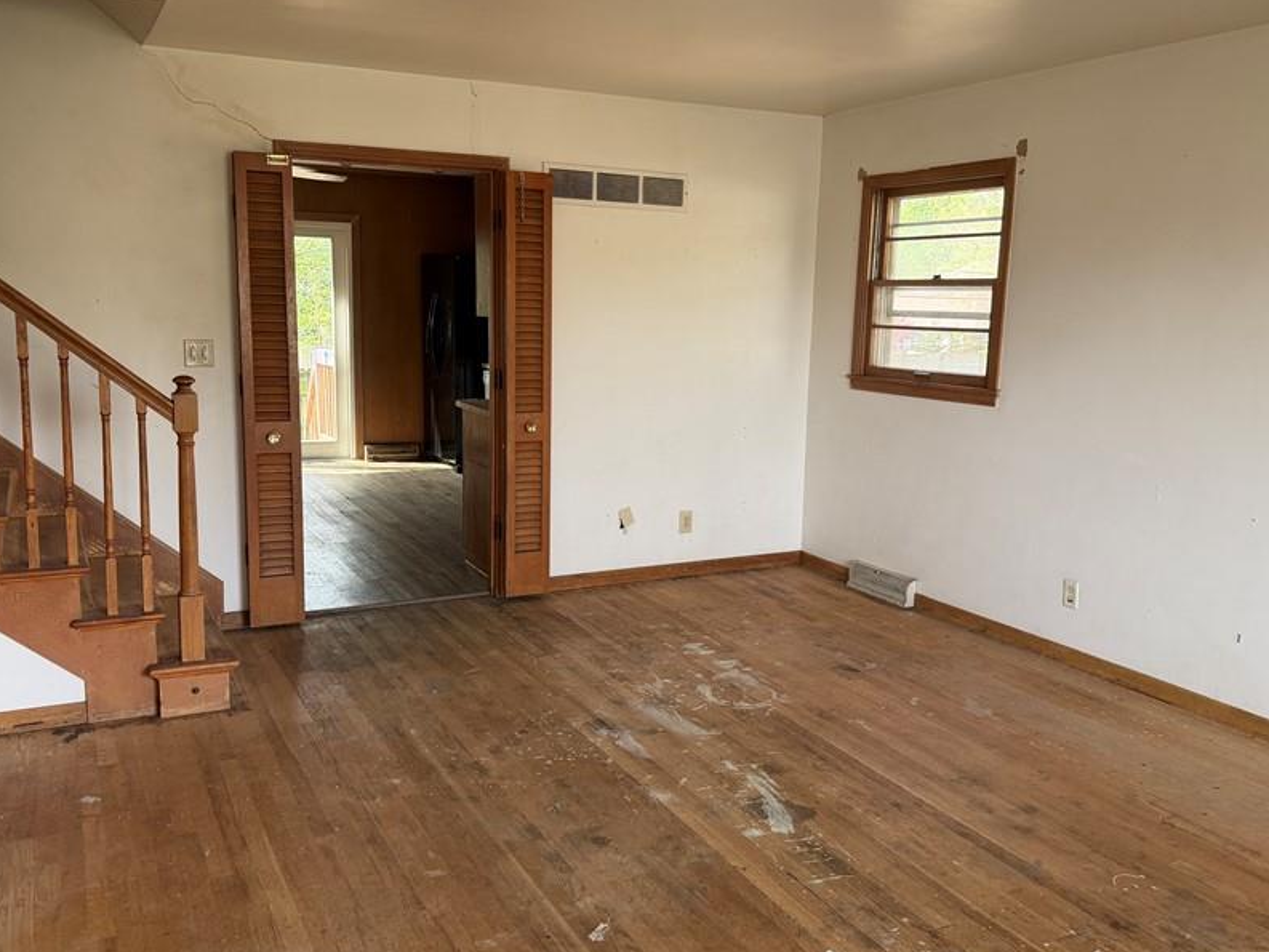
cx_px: 630
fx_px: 1137
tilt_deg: -8.5
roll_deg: -1.7
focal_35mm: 31
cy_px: 478
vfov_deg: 45.5
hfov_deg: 58.3
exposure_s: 1/121
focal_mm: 6.76
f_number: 1.78
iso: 125
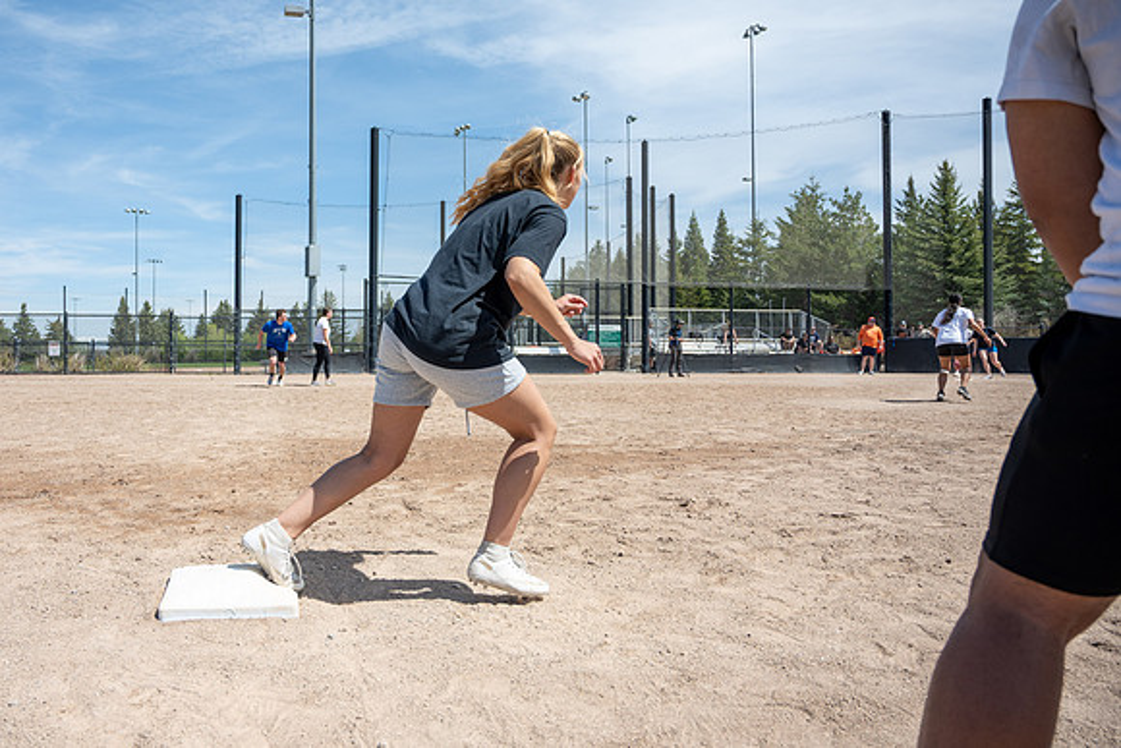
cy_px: 336
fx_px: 910
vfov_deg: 44.6
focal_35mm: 29
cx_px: 445
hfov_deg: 62.7
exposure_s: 1/1600
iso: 100
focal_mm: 24
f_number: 4
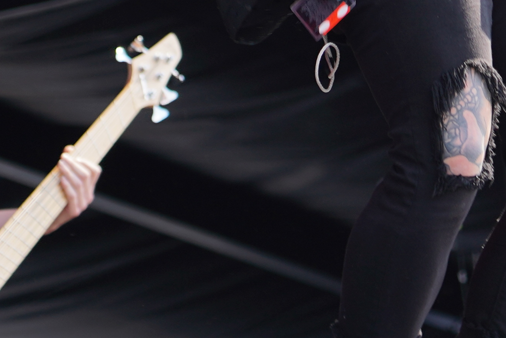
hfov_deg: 4.3
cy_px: -254
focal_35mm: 477
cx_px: 592
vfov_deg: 2.9
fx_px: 6705
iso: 100
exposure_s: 1/200
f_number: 4
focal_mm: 105
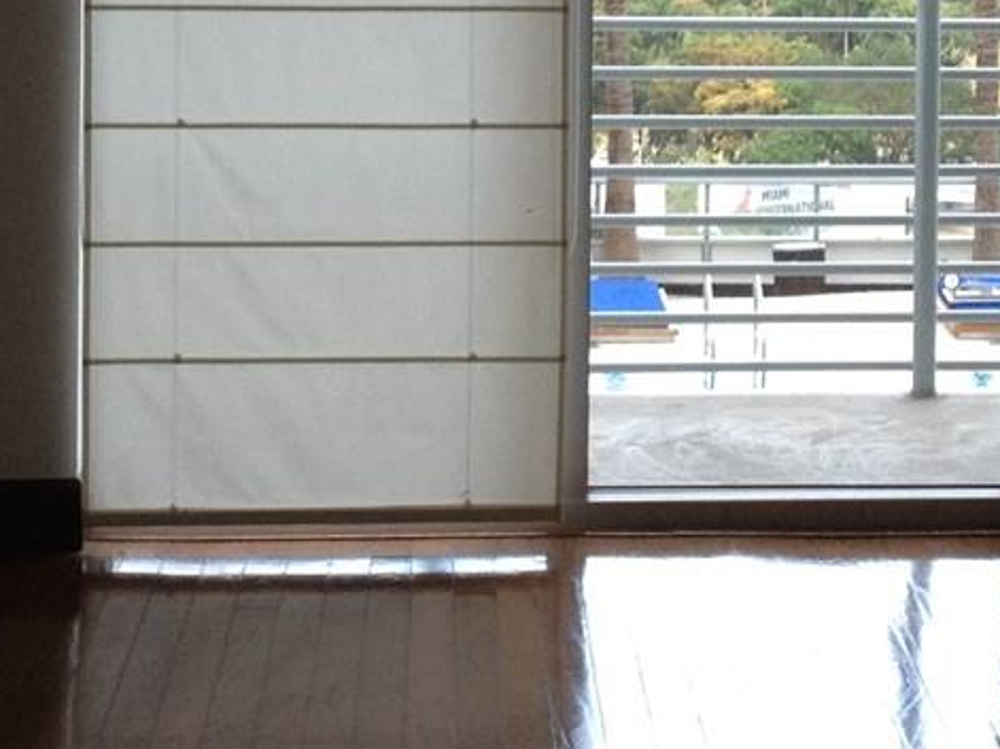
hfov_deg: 16.4
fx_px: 3437
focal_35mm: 119
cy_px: -53
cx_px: 820
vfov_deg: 12.3
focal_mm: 4.28
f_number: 2.4
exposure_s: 1/40
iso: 80
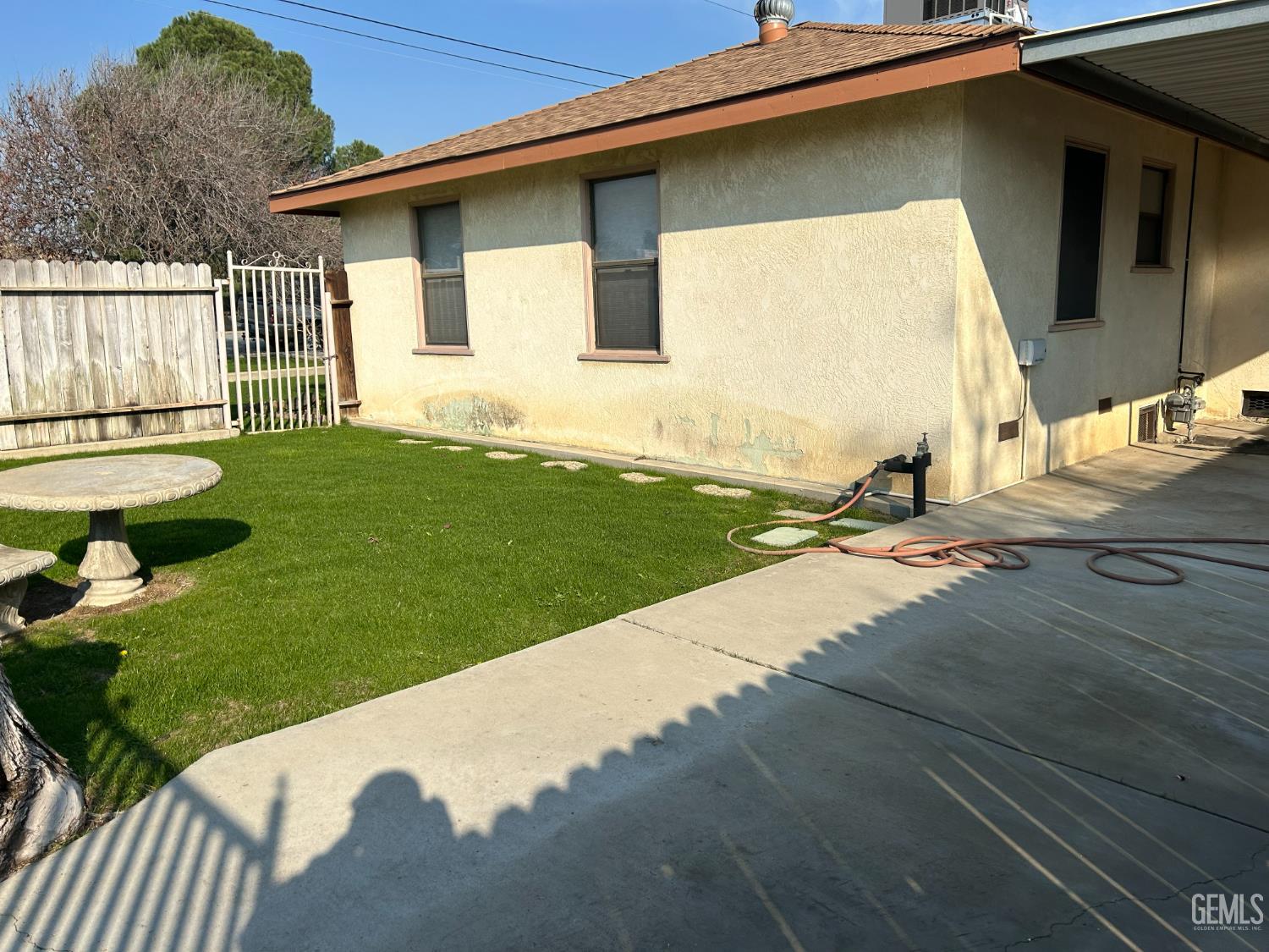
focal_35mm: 26
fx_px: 953
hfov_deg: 67.3
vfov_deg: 53.1
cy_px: 476
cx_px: 634
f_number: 1.5
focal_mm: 5.7
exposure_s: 1/5587
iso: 50
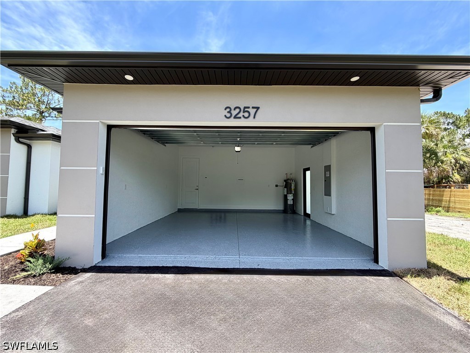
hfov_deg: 102.1
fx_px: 190
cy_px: 176
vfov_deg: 85.7
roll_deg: -0.3
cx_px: 235
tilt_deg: +2.5
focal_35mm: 14
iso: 50
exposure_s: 1/502
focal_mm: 2.22
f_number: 2.2
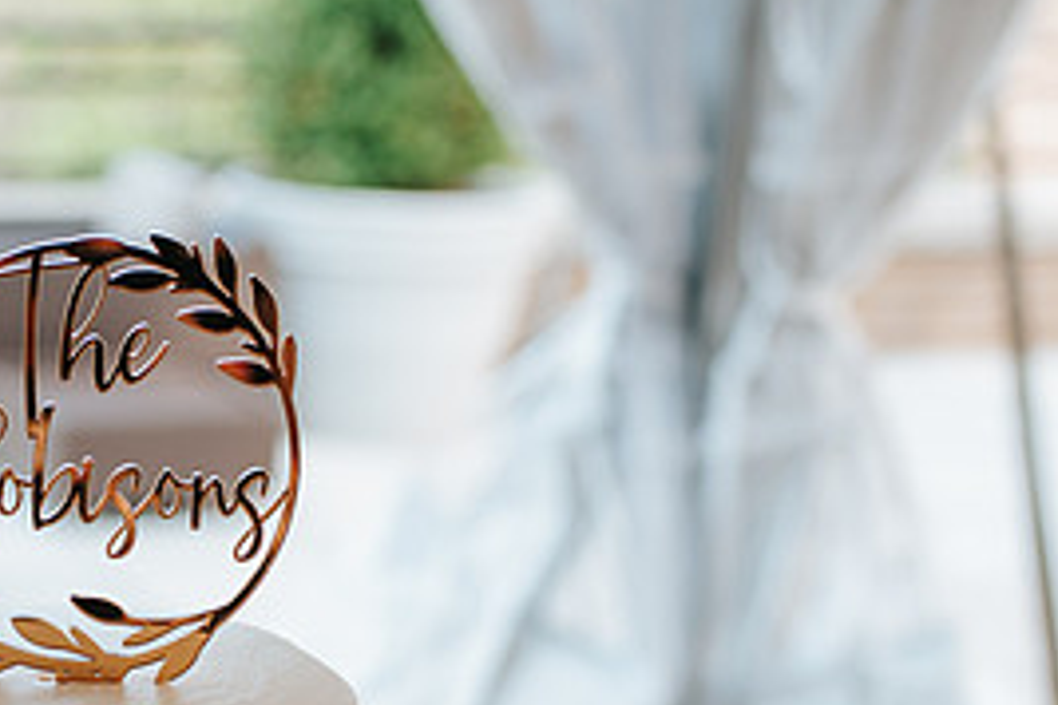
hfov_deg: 25.7
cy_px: 560
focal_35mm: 76
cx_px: 71
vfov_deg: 17.8
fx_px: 2233
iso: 100
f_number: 2.8
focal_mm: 35
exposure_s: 1/200
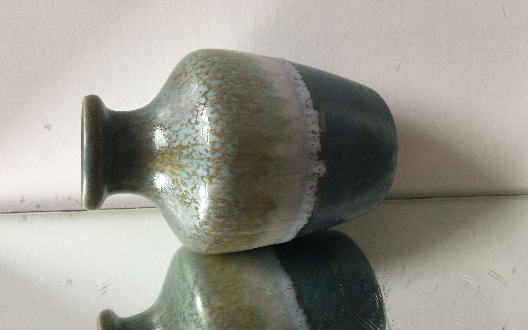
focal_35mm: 36
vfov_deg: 35.3
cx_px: 247
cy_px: 160
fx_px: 518
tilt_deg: -20.0
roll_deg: -0.8
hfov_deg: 54.0
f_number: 2.2
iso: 200
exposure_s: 1/33
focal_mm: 4.15
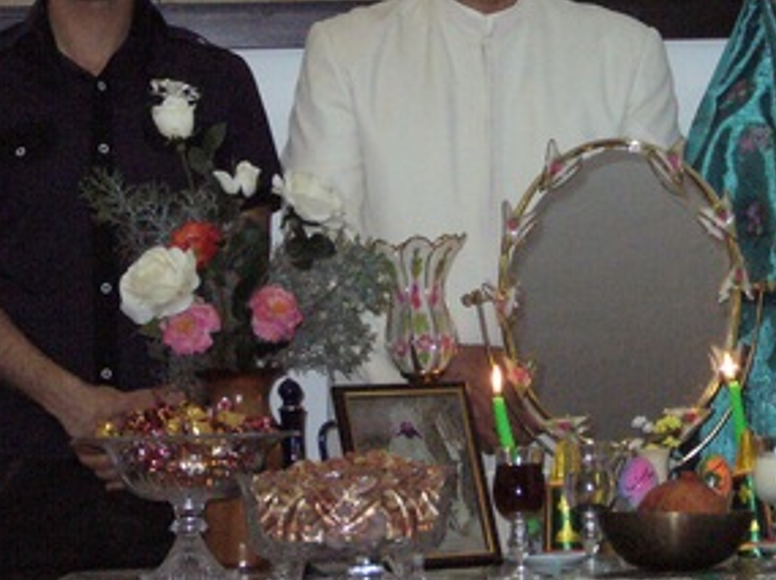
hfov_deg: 12.6
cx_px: 653
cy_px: 0
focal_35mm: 156
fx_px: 3493
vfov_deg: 9.4
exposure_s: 1/60
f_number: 4.2
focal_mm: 12.3
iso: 400
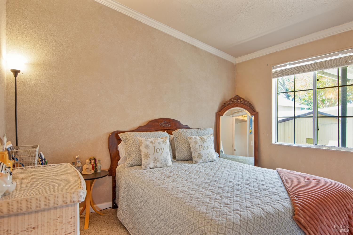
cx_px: 176
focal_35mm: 21
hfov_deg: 81.2
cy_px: 118
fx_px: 206
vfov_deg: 59.5
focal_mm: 14
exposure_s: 1/20
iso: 100
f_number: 2.8
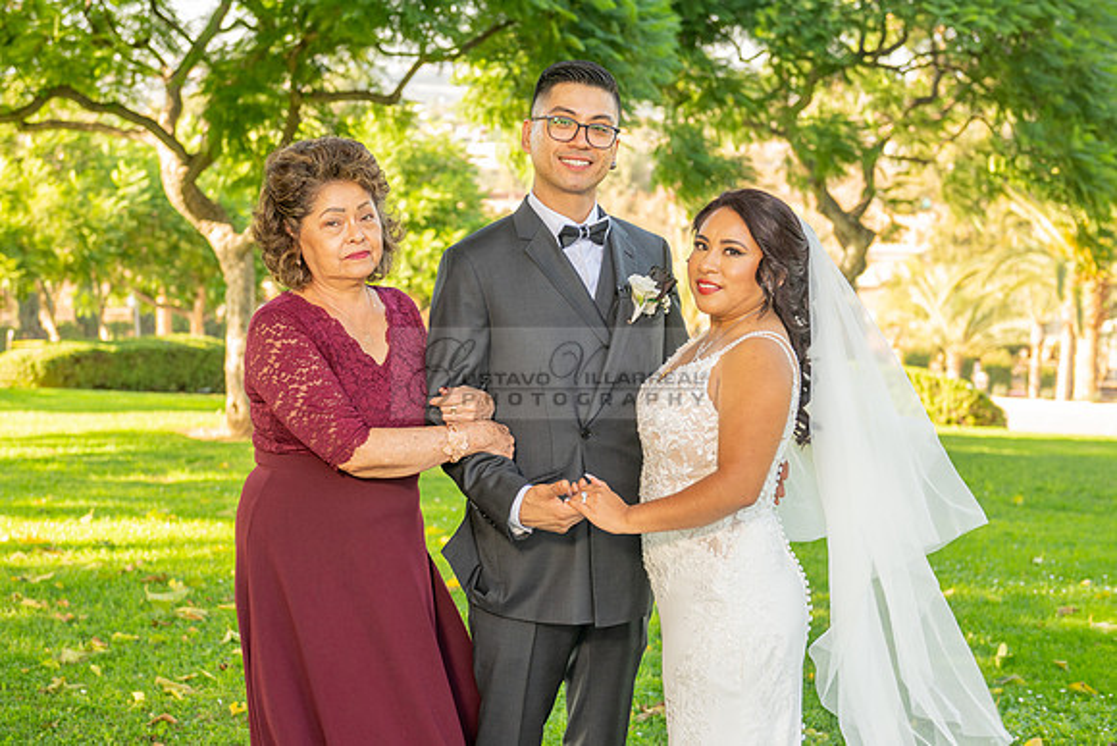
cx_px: 497
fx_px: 1771
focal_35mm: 57
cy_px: 374
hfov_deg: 35.0
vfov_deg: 23.8
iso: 200
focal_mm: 48
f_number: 3.5
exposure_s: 1/200
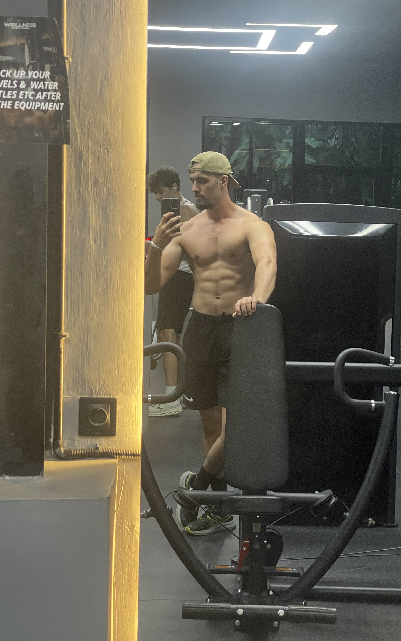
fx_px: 1189
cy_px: 321
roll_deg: -1.7
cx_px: 213
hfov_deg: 19.1
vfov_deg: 30.2
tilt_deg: -5.6
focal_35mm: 68
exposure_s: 1/33
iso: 640
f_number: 2.2
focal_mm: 7.5
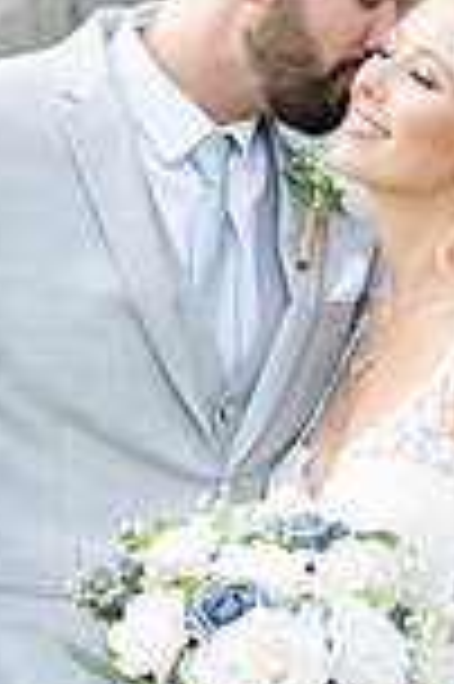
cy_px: 180
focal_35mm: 445
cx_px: 279
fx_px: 8437
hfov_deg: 3.1
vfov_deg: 4.6
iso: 800
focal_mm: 150
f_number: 4.5
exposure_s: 1/250
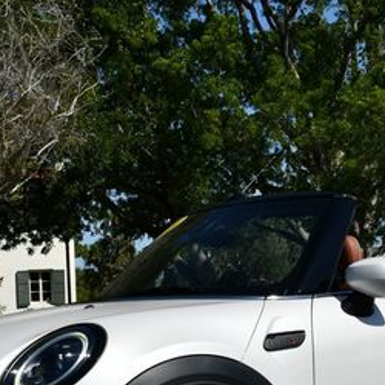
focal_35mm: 87
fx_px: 1095
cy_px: 323
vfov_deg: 19.7
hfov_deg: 19.9
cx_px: 240
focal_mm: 20
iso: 100
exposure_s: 1/400
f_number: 10
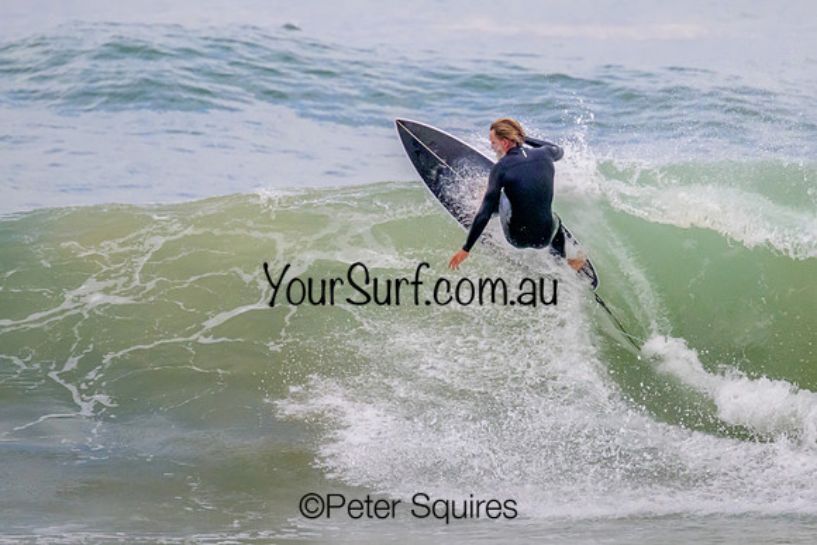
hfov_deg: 1.8
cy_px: 163
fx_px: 25949
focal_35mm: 1143
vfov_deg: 1.2
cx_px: 523
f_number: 11
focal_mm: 800
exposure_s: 1/2000
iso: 4000
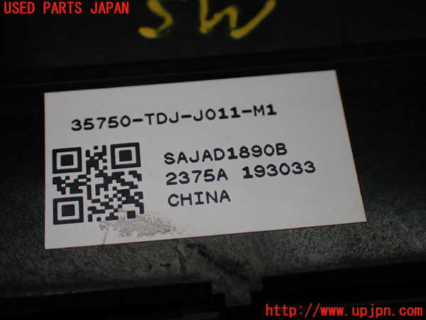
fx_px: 948
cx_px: 213
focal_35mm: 77
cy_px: 160
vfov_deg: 19.1
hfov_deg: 25.3
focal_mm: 13.65
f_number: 4.1
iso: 320
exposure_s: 1/320
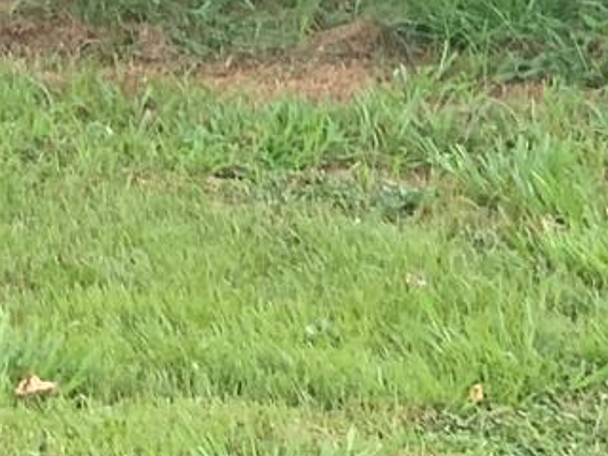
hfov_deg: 5.9
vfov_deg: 4.3
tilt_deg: -3.3
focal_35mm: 333
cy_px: -838
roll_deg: -3.6
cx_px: 57
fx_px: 5849
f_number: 2.4
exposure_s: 1/110
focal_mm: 6
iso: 16
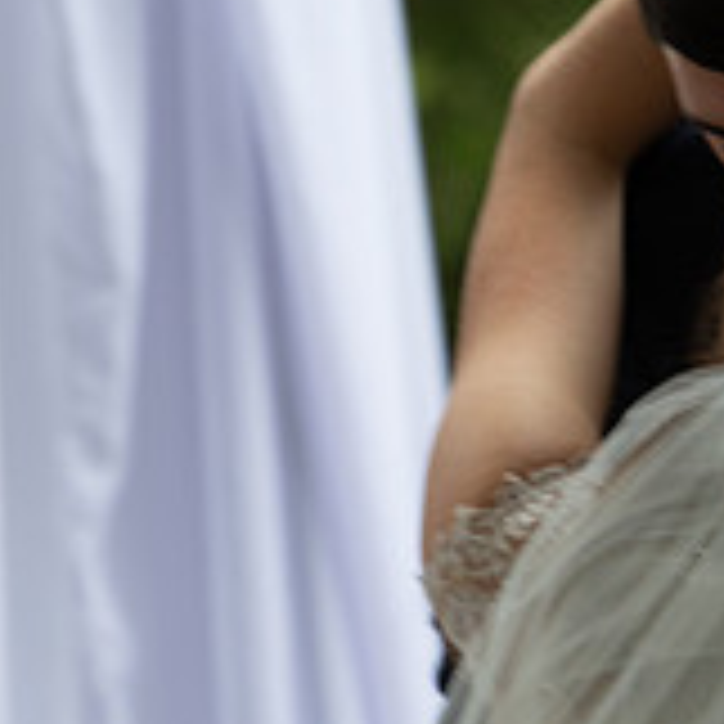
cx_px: 576
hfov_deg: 2.9
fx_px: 14529
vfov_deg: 2.9
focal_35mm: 614
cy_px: 402
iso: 400
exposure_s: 1/125
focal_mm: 200
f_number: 5.6
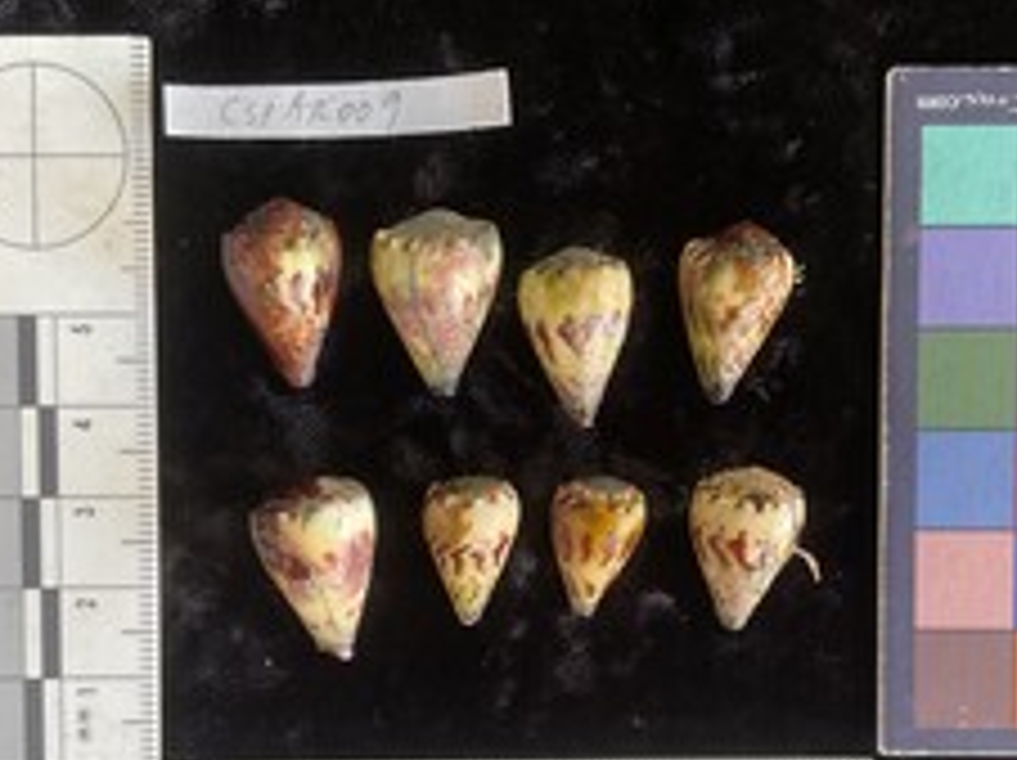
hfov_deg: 42.0
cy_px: 501
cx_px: 585
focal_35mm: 45
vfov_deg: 31.9
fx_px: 1321
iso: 125
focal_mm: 3
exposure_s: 1/60
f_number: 1.8
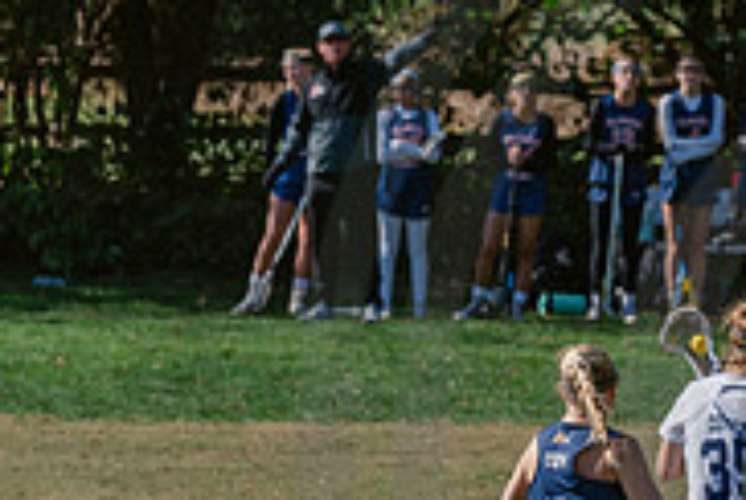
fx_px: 9900
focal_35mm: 477
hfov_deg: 4.3
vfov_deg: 2.9
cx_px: 1025
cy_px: 432
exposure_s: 1/1600
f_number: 5
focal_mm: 150
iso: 250
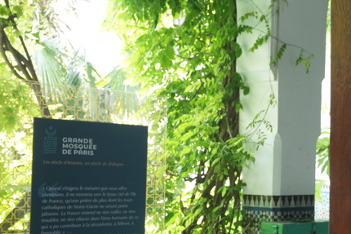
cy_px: 160
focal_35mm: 69
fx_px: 673
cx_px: 392
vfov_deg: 19.7
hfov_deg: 26.7
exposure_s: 1/40
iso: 800
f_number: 7.1
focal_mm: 29
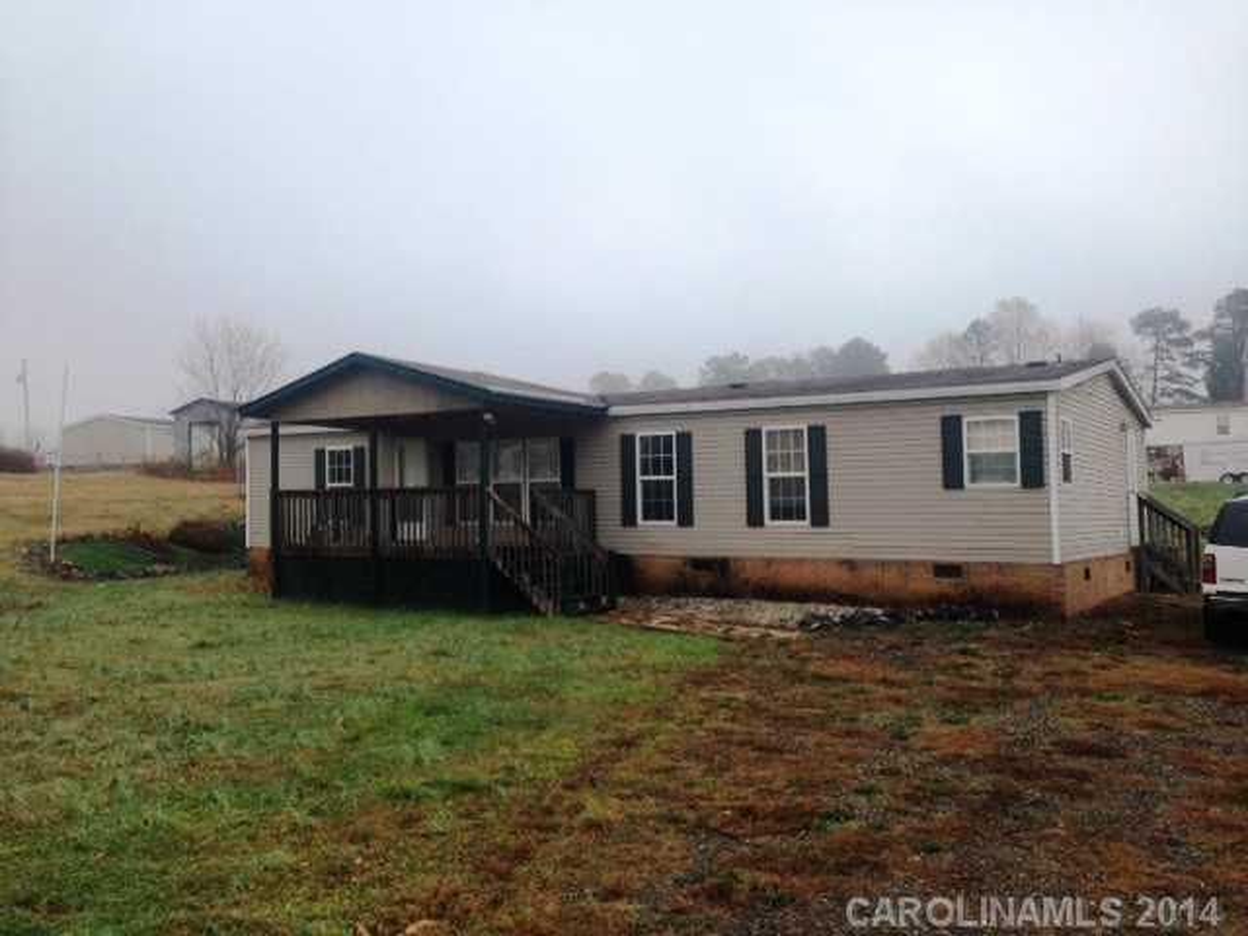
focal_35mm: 33
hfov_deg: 55.4
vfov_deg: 42.9
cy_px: 468
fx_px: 1190
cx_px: 624
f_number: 2.4
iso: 50
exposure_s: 1/786
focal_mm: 4.12
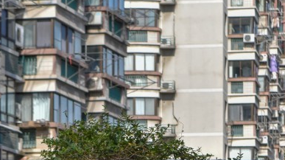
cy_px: 233
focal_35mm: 241
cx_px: 128
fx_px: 1823
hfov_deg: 8.9
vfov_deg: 5.0
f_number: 6.7
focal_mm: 55
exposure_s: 1/1500
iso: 400
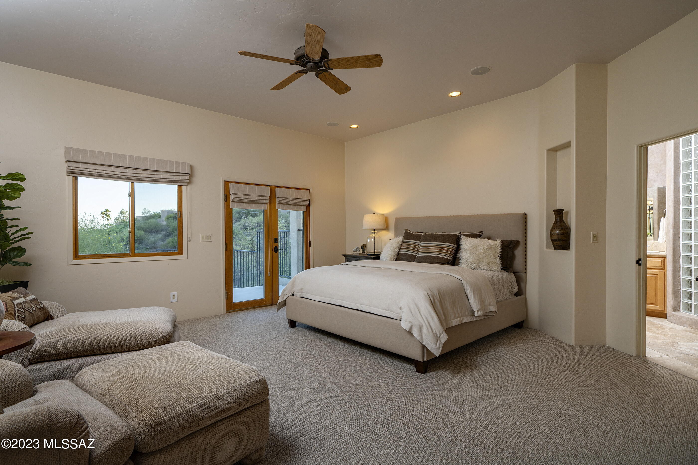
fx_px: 330
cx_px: 349
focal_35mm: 17
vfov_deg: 70.4
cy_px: 232
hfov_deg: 93.3
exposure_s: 1/40
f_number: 7.1
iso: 200
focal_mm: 17
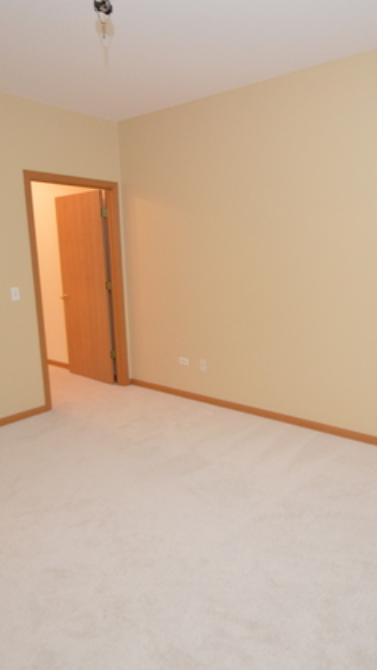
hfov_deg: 47.3
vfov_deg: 76.3
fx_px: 426
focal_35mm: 24
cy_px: 336
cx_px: 235
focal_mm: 10
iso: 1100
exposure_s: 1/60
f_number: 3.5
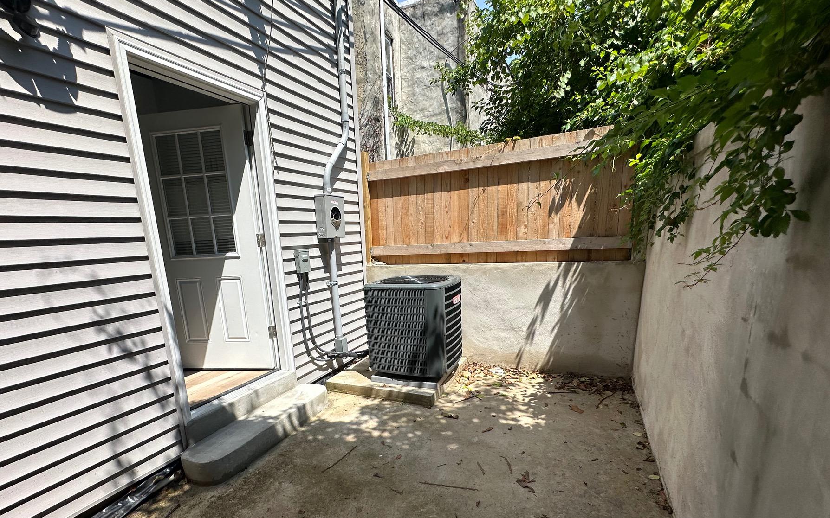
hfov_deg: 94.2
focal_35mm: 17
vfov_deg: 66.9
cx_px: 386
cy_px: 324
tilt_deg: -10.8
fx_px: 384
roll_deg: +2.7
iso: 50
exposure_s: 1/1916
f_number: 2.2
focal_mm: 2.22
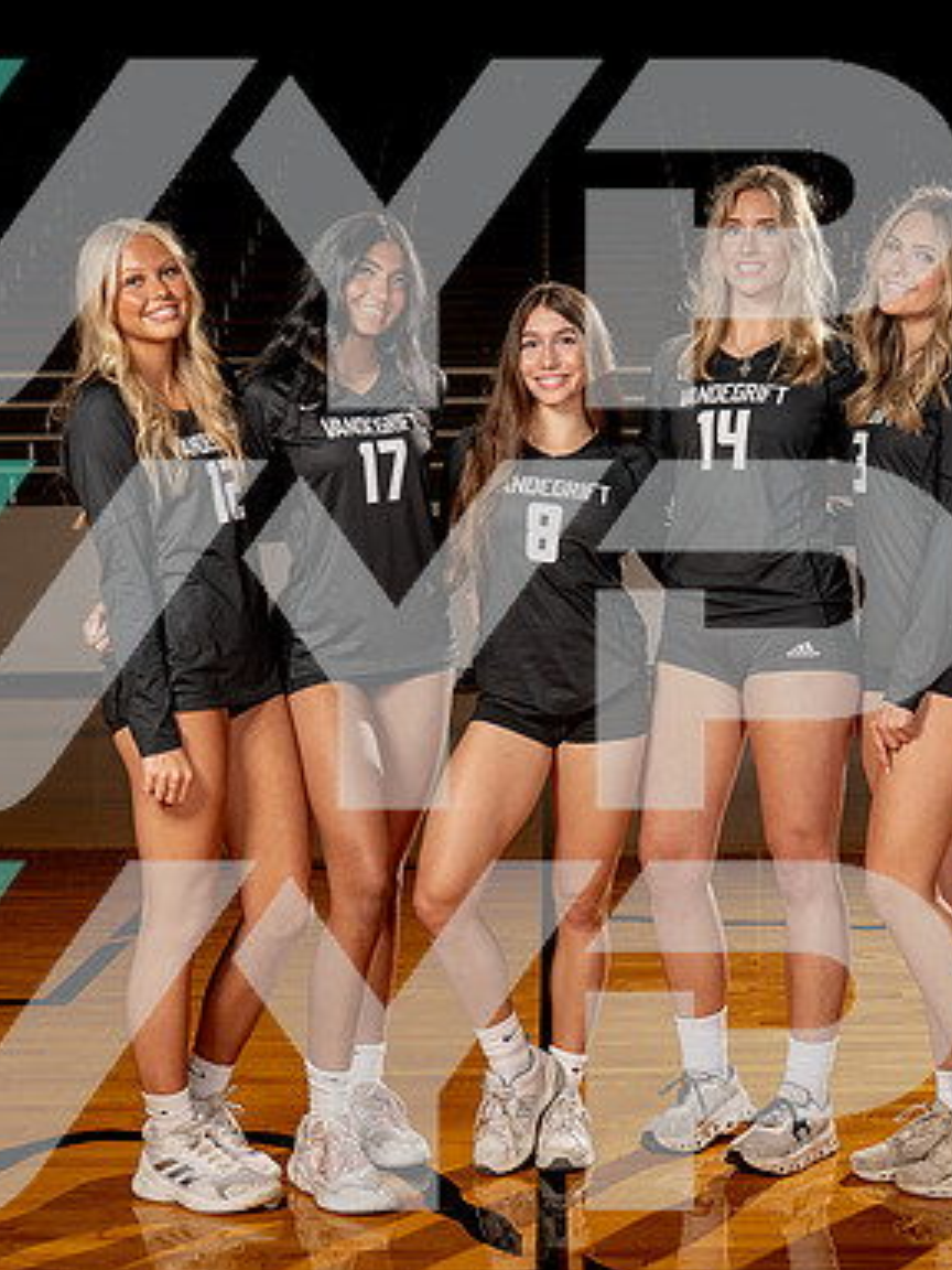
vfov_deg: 31.7
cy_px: 637
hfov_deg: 24.0
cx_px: 532
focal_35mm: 61
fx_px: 2237
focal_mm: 42
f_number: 8
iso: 100
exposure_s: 1/250
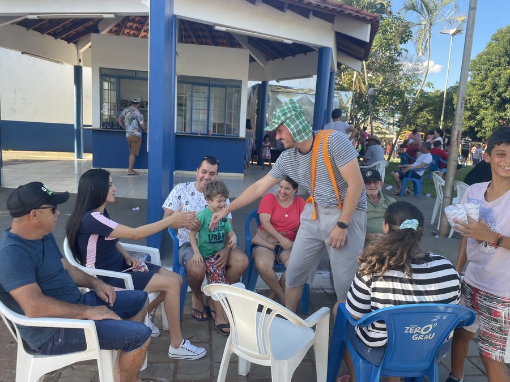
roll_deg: -4.0
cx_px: 255
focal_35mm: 26
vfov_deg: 53.1
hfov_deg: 67.3
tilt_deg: -8.7
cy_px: 191
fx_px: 383
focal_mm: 4.2
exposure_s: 1/337
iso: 32
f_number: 1.6
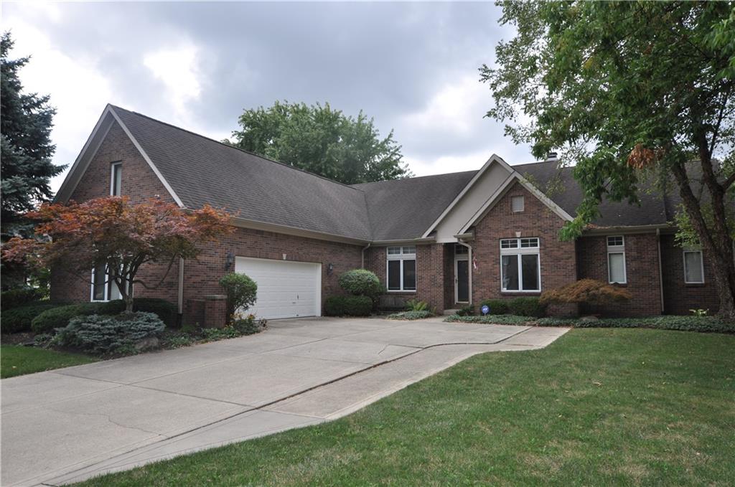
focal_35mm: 24
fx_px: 489
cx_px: 368
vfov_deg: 53.0
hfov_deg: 73.8
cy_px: 244
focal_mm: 16
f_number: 9
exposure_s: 1/320
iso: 200
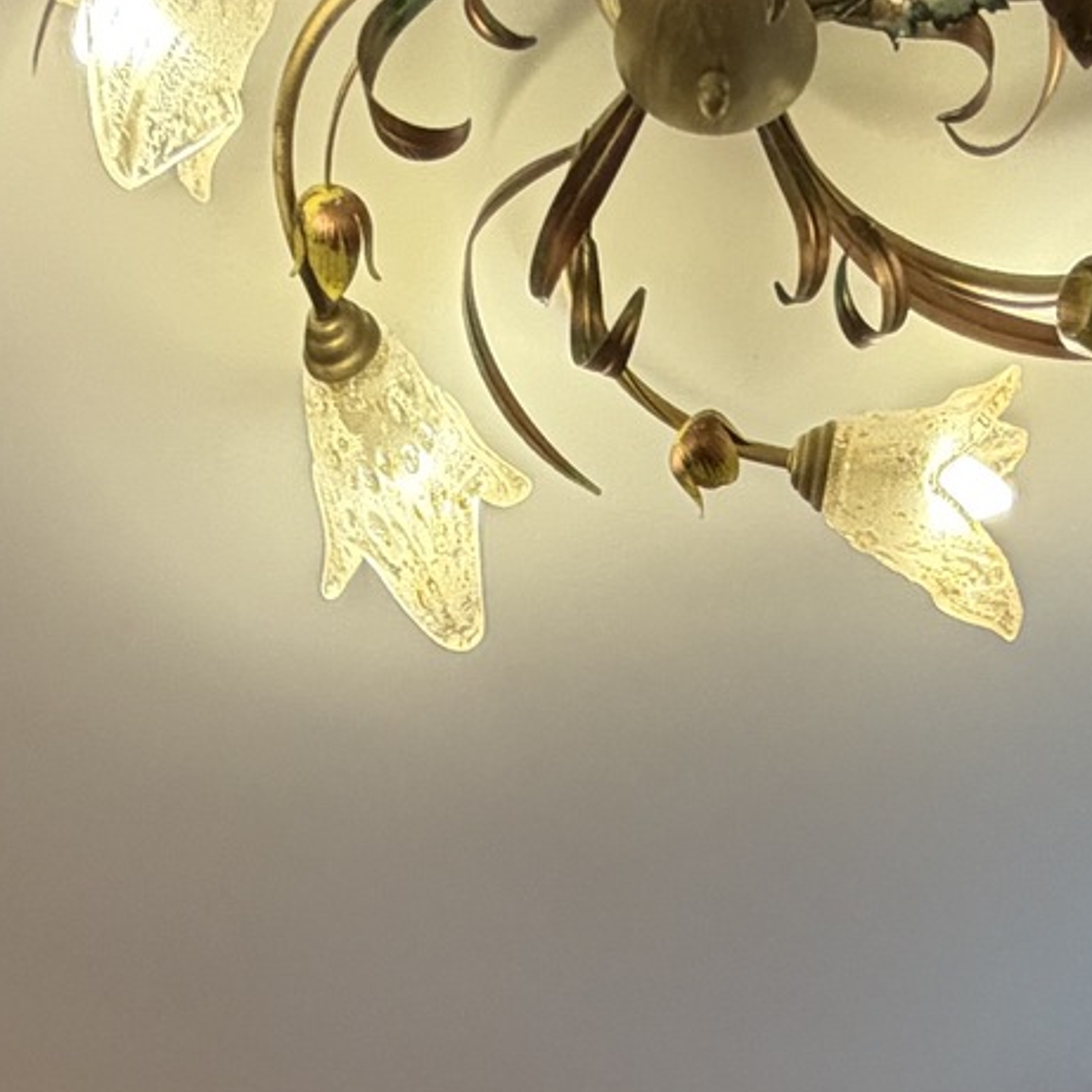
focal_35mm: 55
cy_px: 1810
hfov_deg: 31.0
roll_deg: -0.6
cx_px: 654
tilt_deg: -0.1
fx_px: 1963
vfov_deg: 22.6
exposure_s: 1/100
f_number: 2.2
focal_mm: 2.22
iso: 250
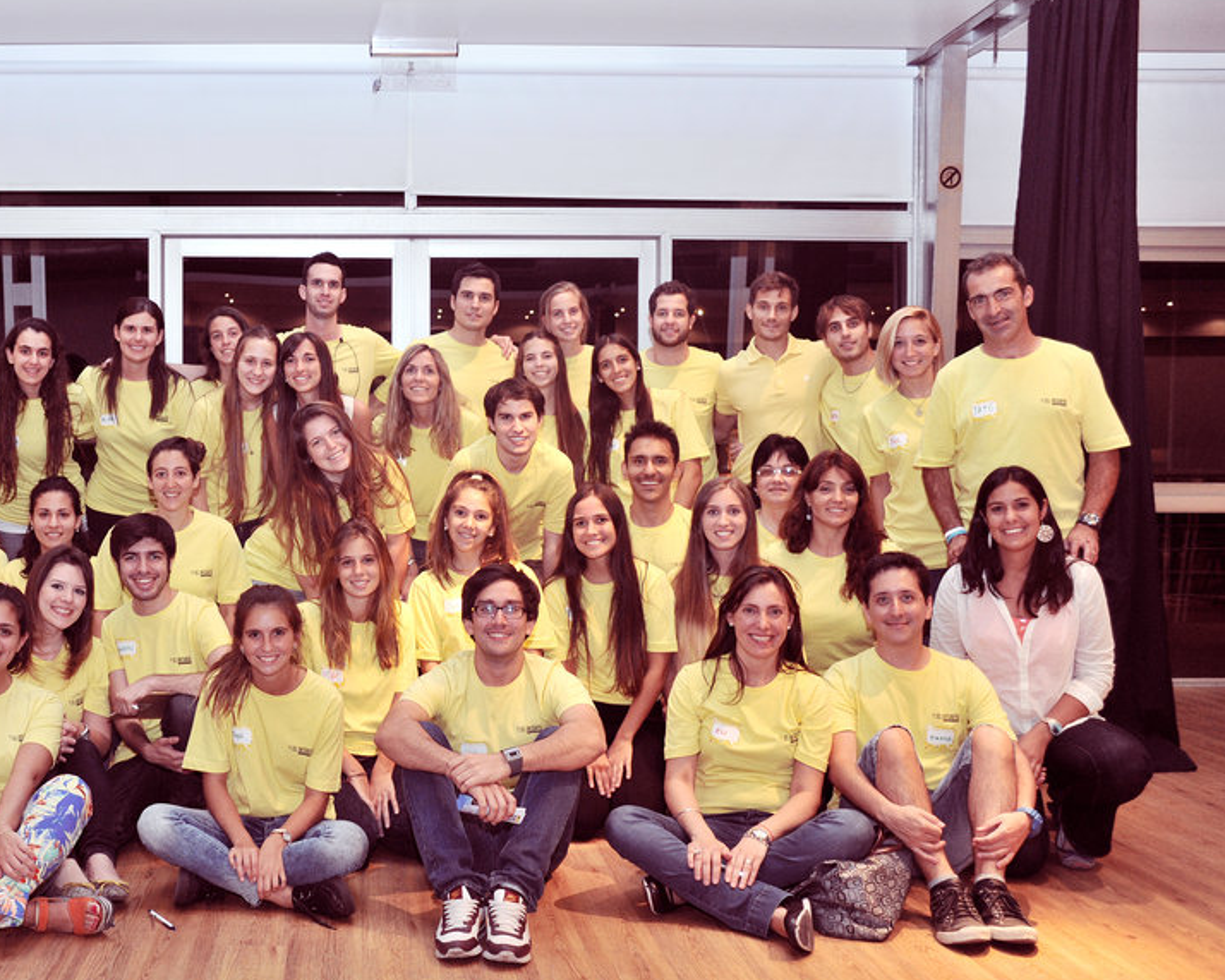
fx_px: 1414
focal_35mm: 39
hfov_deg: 45.8
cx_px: 362
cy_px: 533
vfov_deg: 38.2
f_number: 3.5
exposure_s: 1/60
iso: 1600
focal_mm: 29
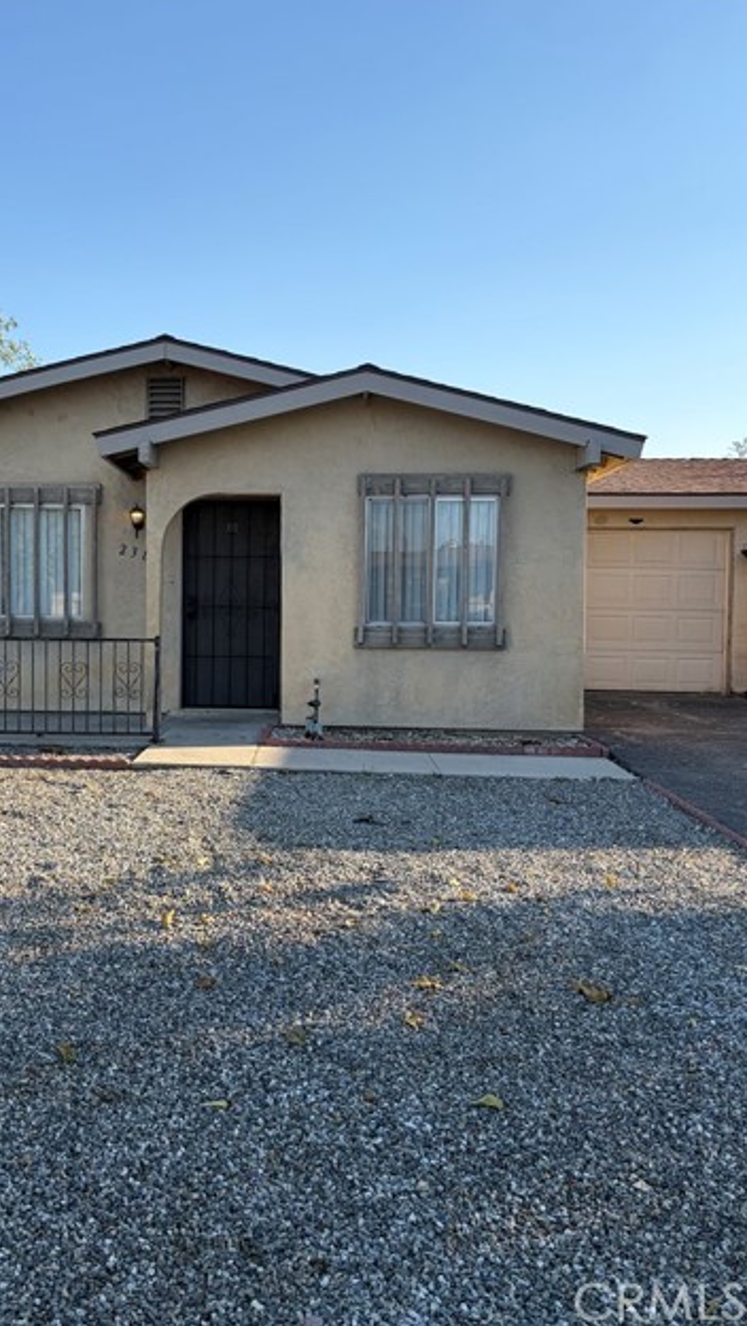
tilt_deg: -1.8
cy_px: 653
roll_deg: -0.5
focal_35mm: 29
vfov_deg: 66.0
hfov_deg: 39.9
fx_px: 1020
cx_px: 272
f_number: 1.6
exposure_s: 1/1667
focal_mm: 5.96
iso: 50
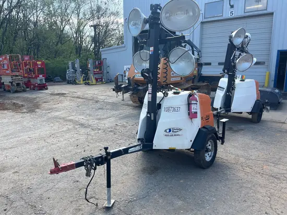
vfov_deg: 53.1
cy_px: 108
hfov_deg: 67.3
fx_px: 216
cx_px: 144
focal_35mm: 26
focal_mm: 5.1
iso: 50
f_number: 1.6
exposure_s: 1/787
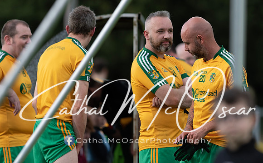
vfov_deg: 2.6
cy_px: 71
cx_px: 139
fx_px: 3553
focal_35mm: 497
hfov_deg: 4.2
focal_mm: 300
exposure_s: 1/1600
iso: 220
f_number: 2.8
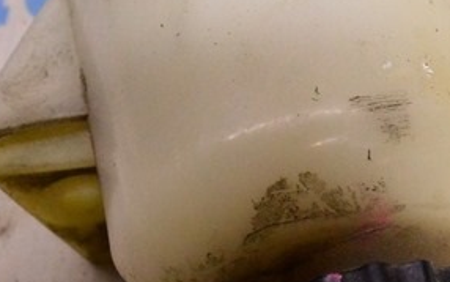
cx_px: 360
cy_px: 48
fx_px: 1949
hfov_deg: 13.1
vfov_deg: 8.2
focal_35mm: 159
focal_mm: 29
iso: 1600
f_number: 8
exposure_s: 1/160
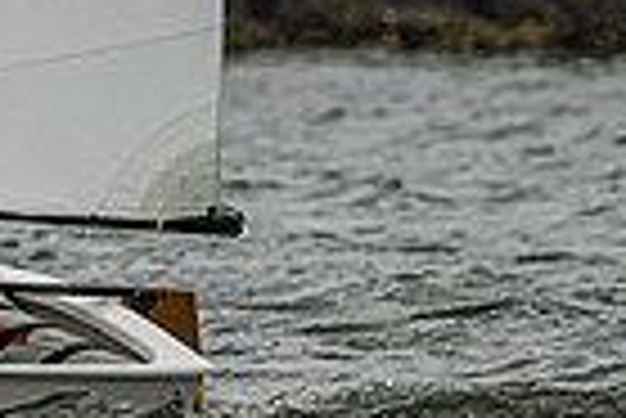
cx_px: -519
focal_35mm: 1212
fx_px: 21097
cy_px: -294
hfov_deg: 1.7
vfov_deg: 1.1
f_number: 5
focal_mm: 220
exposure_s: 1/2500
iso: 320
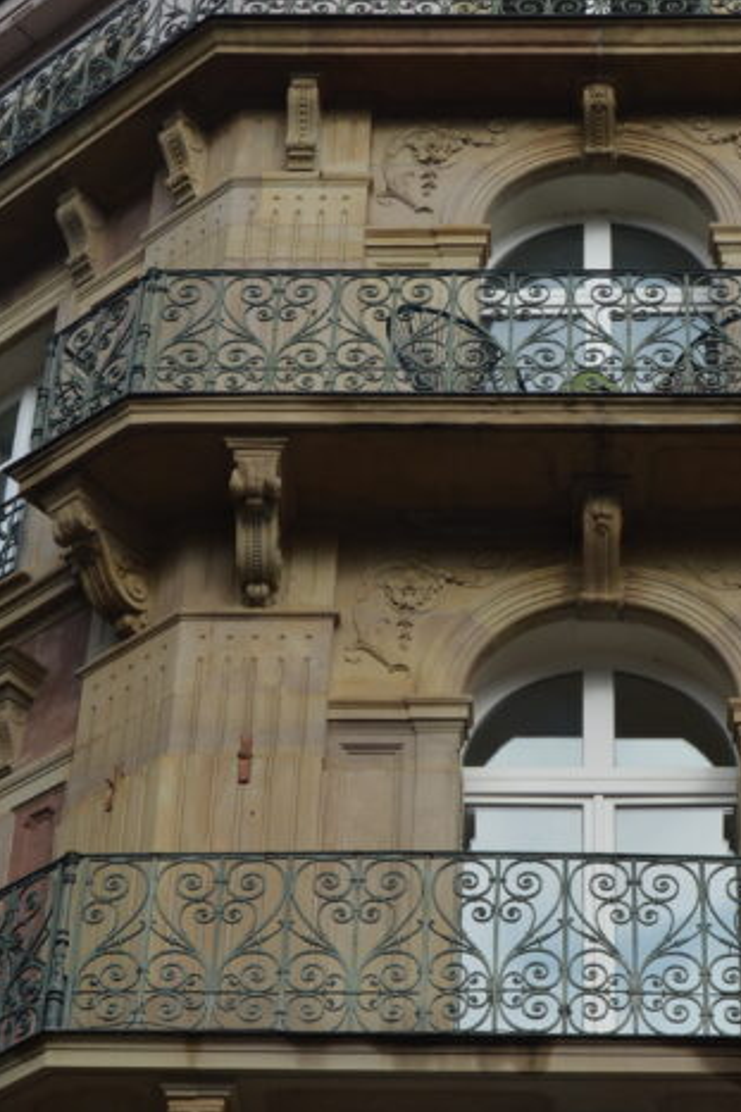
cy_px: 891
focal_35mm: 92
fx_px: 2842
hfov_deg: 14.8
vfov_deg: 21.9
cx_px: 540
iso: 100
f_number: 7.1
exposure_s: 1/200
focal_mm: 28
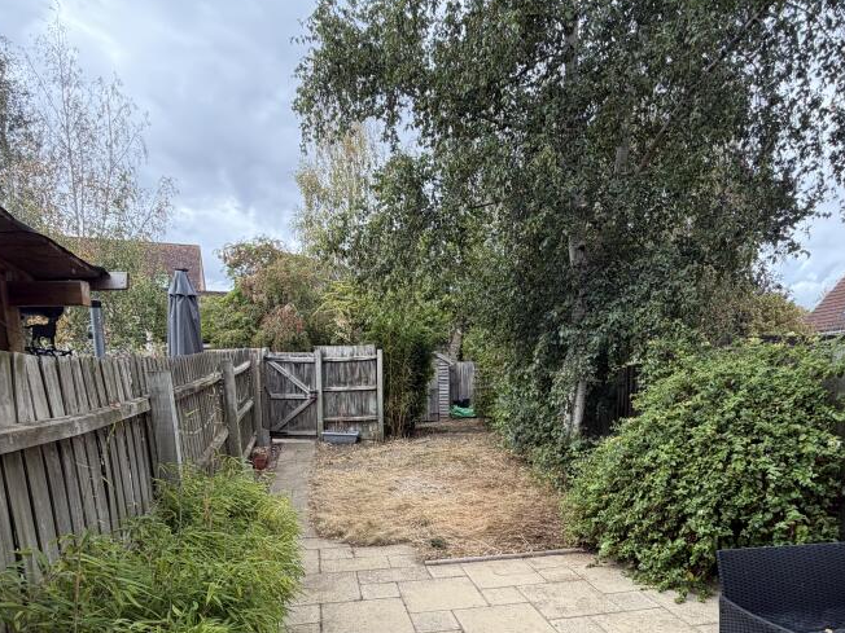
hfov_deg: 76.3
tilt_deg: -10.5
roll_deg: +0.7
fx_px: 537
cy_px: 478
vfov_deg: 57.8
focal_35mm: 22
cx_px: 442
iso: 50
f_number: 2.2
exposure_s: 1/297
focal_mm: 2.22
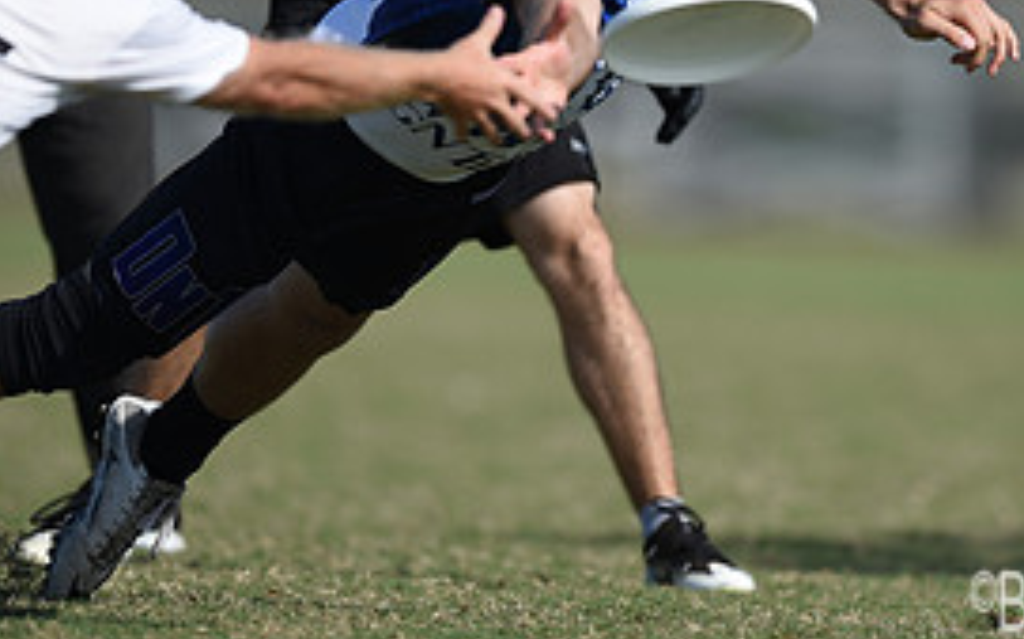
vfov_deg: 1.5
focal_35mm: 872
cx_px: 729
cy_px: 26
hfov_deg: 2.4
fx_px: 24320
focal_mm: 400
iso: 100
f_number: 2.8
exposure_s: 1/2500
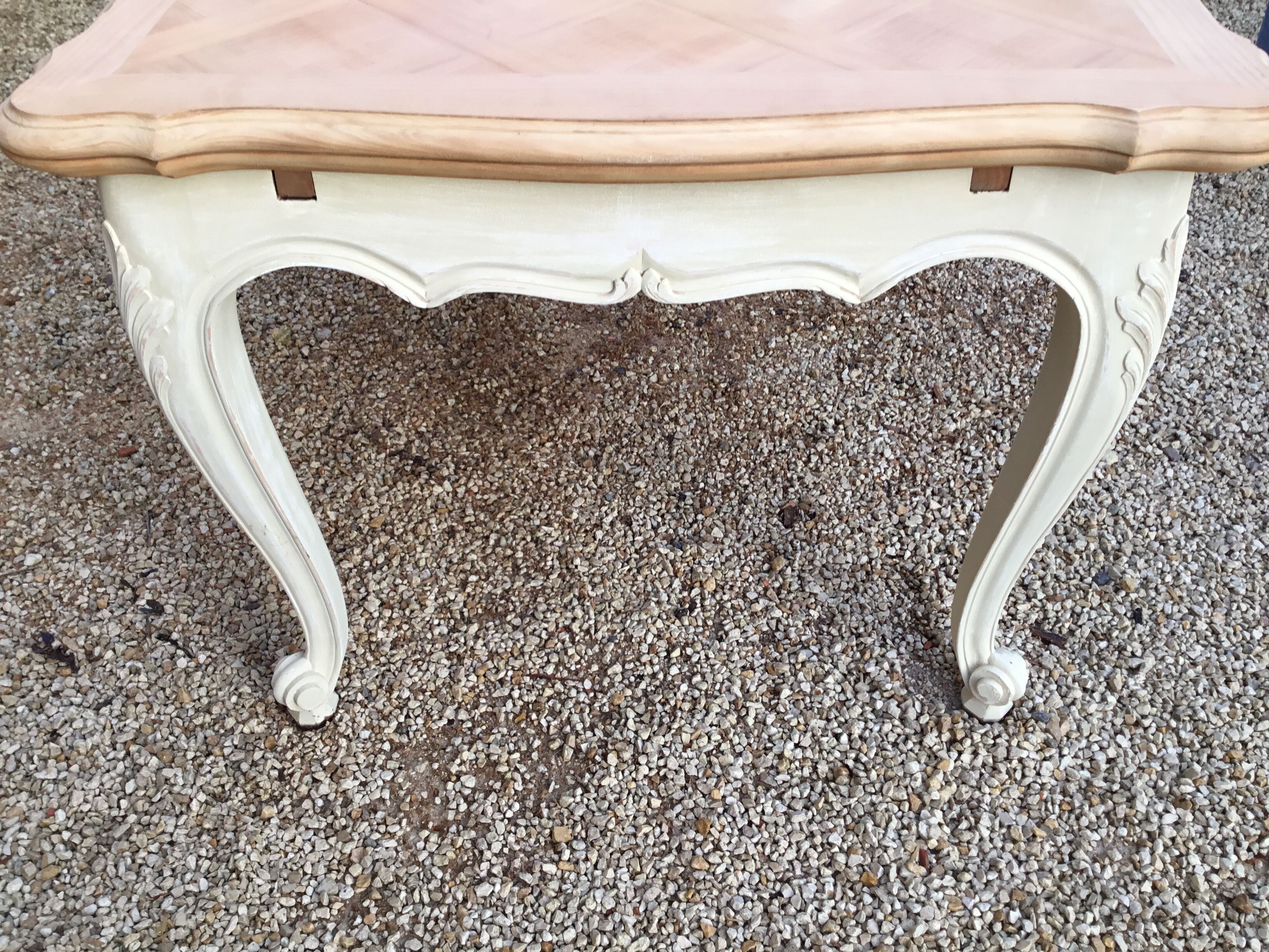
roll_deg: +4.4
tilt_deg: -41.6
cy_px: 476
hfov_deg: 58.4
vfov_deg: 45.4
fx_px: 1136
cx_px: 634
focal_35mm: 31
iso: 25
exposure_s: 1/100
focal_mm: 3.3
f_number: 2.4
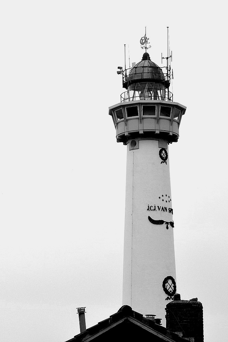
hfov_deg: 13.8
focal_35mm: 99
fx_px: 941
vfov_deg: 20.6
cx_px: 114
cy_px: 171
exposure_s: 1/400
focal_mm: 66
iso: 200
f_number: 10
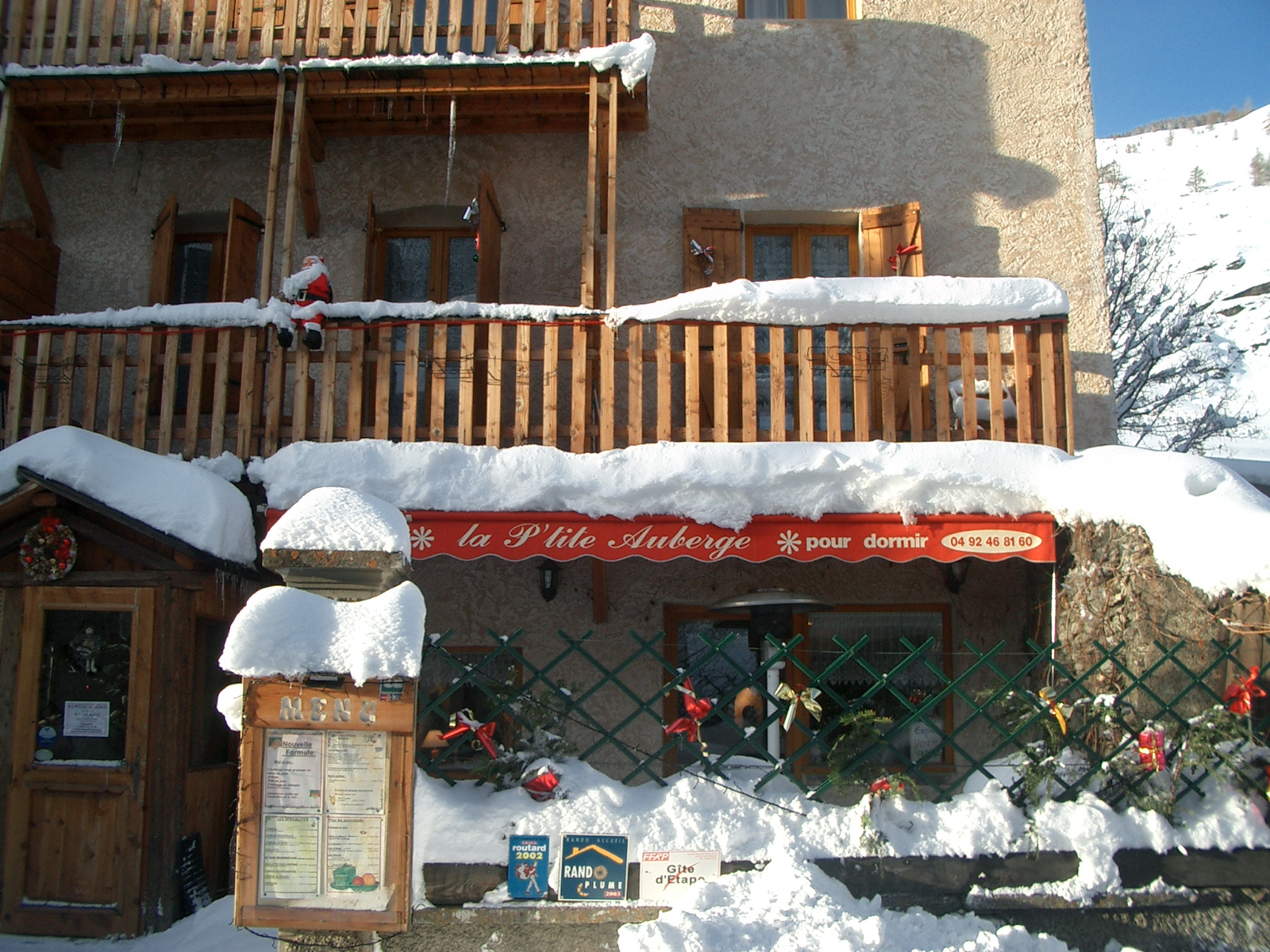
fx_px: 1284
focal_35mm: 35
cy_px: 476
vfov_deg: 40.7
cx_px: 635
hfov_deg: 52.6
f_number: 4.3
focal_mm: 5.8
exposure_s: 1/160
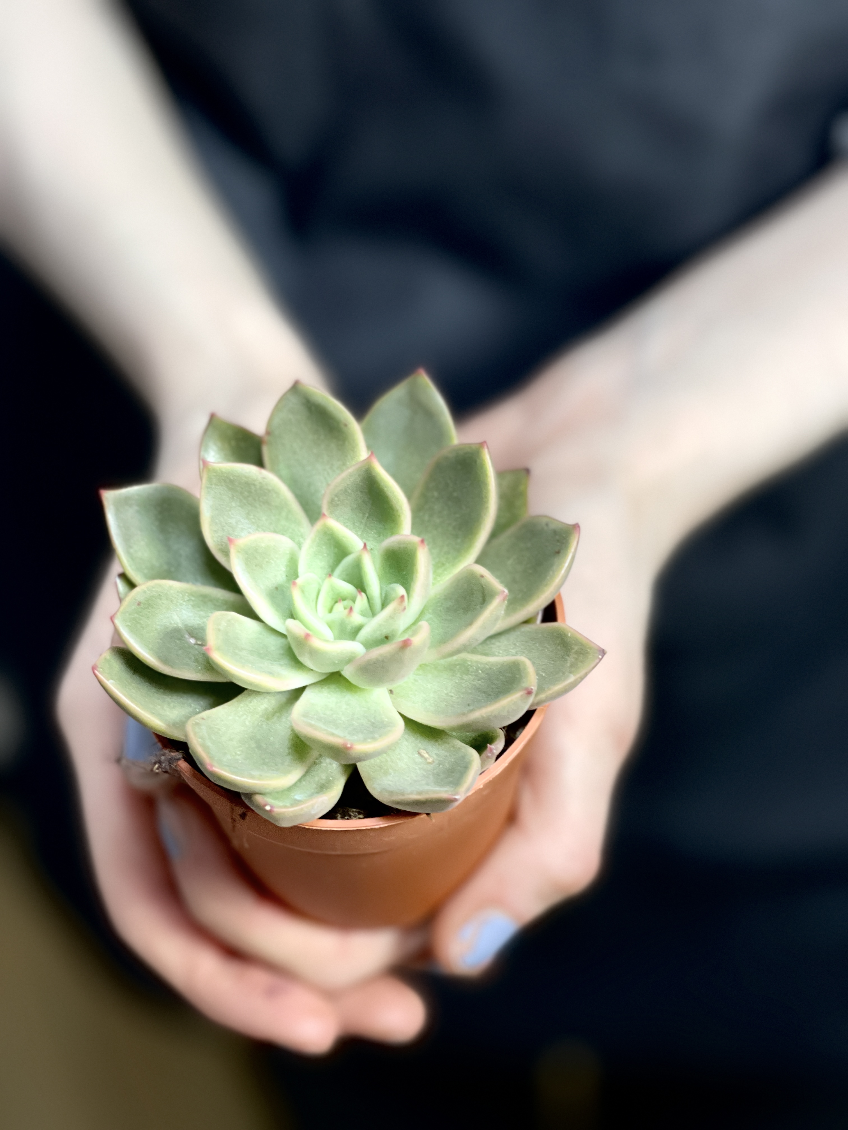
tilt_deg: -48.3
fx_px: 2090
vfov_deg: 30.3
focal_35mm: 64
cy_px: 565
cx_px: 424
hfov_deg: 22.9
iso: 160
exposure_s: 1/100
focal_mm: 7.5
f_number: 2.2
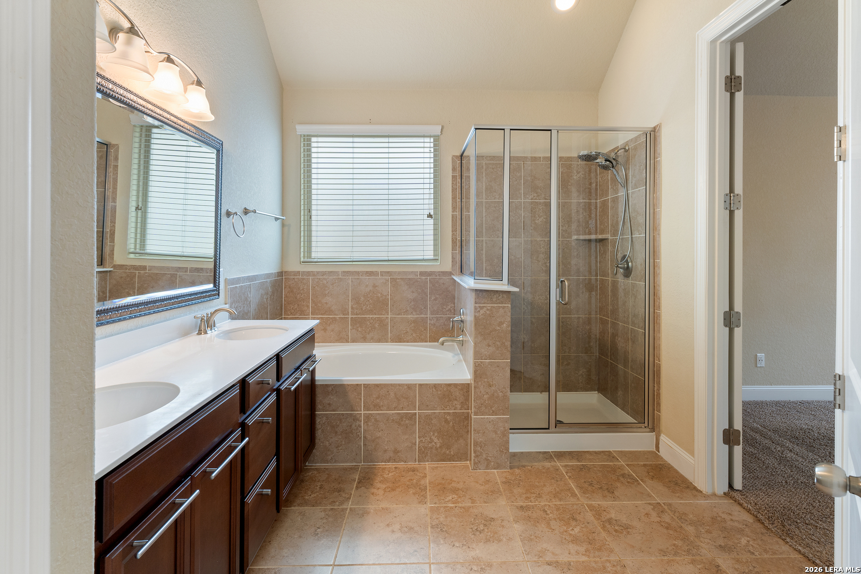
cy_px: 287
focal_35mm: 16
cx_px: 430
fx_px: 395
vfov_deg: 72.1
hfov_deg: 95.0
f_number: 9
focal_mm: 11
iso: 200
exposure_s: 1.6
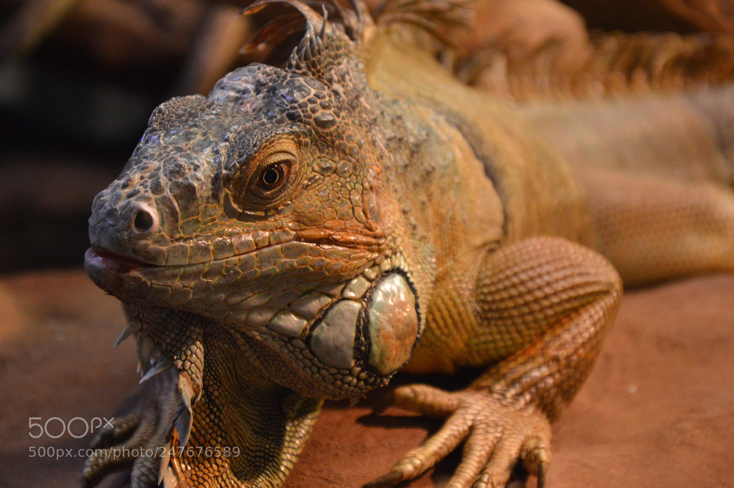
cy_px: 244
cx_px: 367
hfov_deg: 13.1
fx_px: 3209
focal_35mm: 158
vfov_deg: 8.7
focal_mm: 105
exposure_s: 1/60
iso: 2200
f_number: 5.6
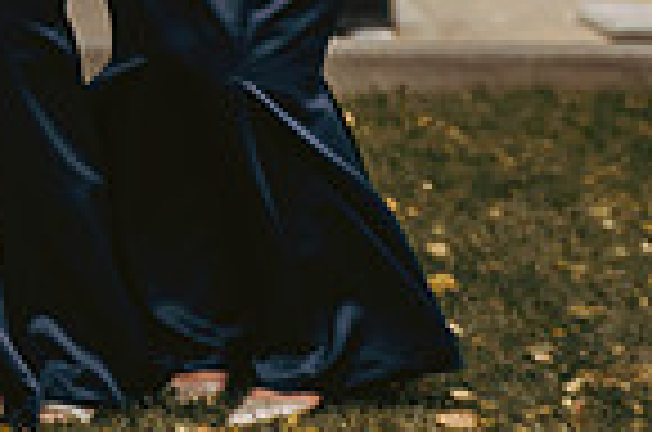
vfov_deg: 4.5
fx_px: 5439
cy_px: -335
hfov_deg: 6.8
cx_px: -202
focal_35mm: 301
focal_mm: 75
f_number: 3.2
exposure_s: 1/1000
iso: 1250
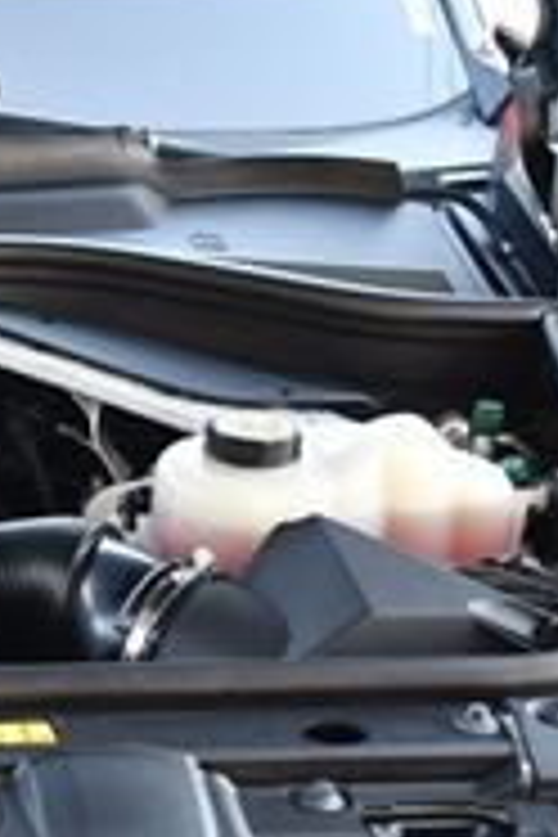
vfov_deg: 16.3
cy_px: 760
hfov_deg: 10.4
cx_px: -432
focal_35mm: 124
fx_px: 2883
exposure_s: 1/250
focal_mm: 18
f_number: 3.5
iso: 800
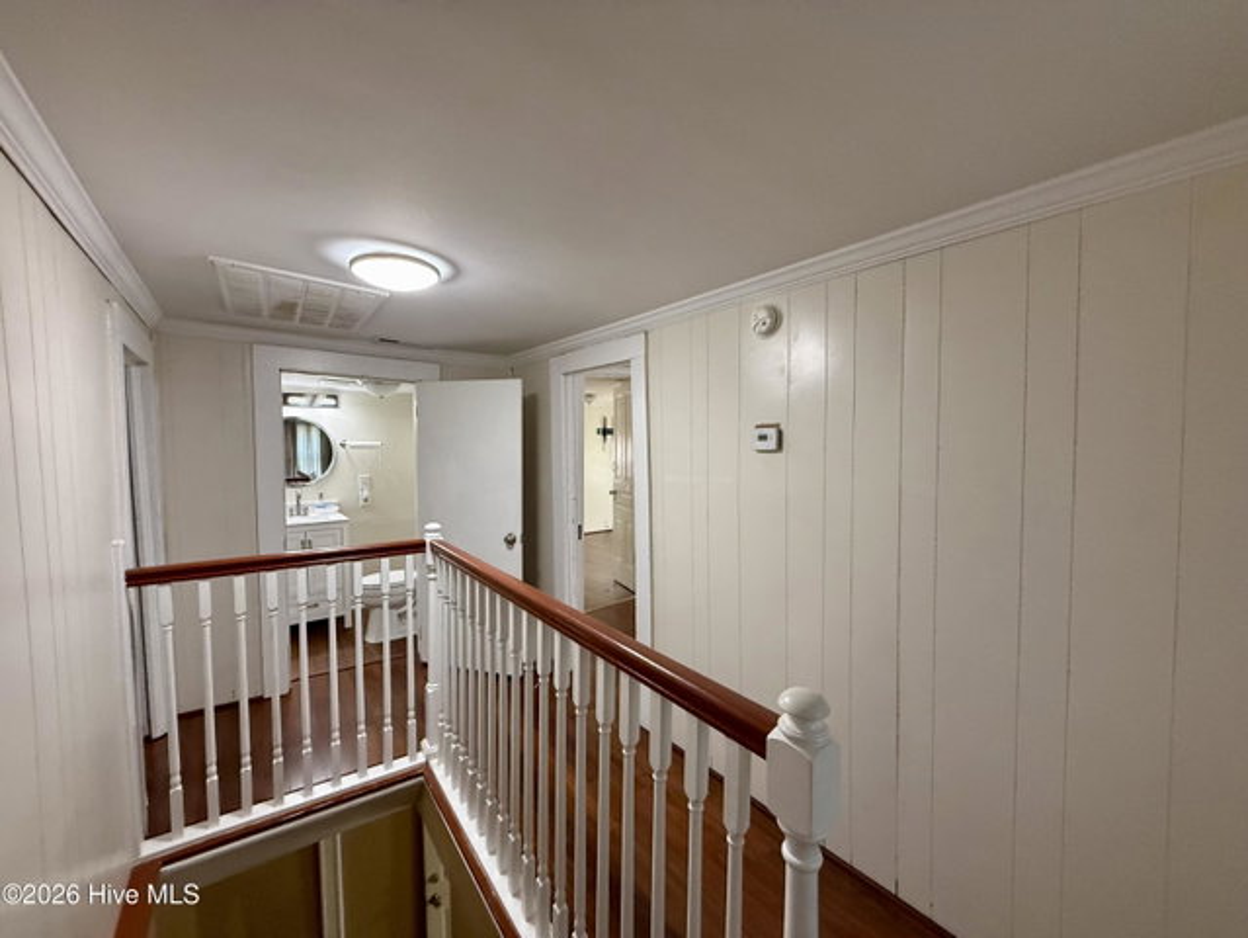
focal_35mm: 14
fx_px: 505
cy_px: 469
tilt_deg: -3.7
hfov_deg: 102.0
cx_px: 624
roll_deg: +0.4
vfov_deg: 85.7
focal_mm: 2.22
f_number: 2.2
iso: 400
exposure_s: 1/120
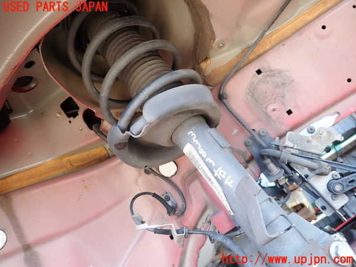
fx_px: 257
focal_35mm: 25
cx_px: 178
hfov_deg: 69.4
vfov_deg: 54.9
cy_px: 134
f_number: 2
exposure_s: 1/125
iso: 200
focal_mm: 4.5
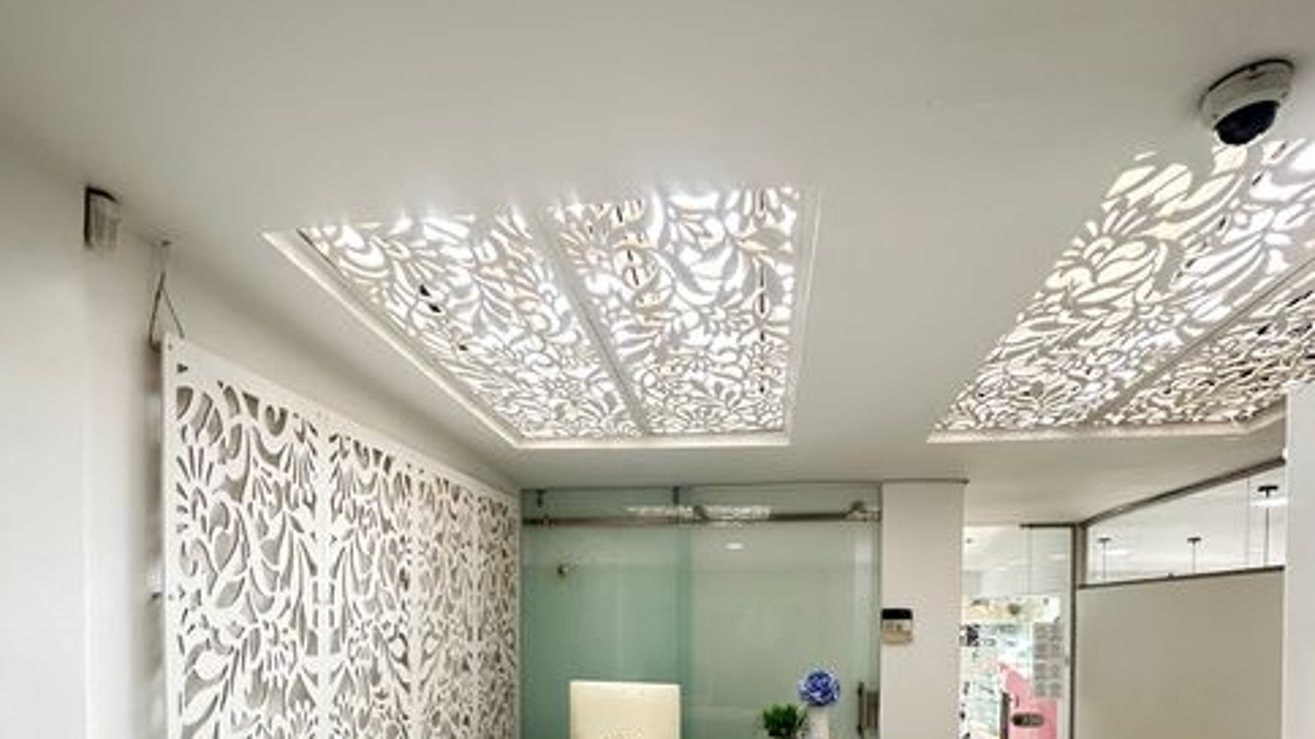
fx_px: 732
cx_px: 649
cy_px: 632
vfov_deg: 49.1
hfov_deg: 83.9
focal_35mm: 21
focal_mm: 2.22
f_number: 2.2
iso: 320
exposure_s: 1/71
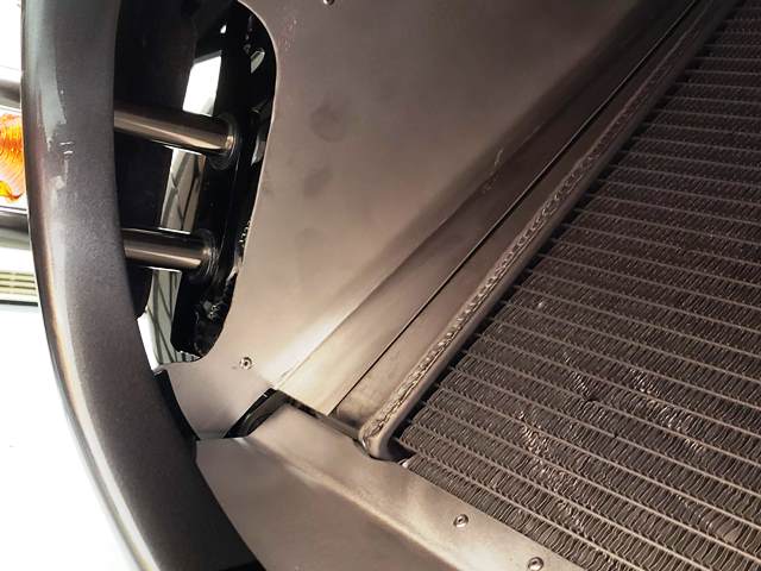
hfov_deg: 67.3
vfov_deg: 53.1
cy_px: 286
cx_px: 380
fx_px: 572
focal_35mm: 26
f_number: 1.5
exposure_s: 1/20
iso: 250
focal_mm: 4.3
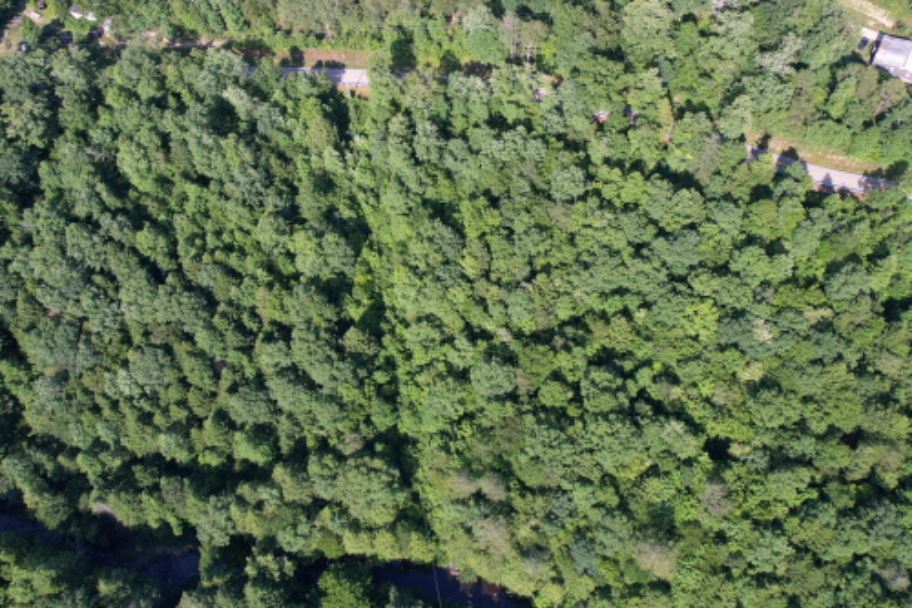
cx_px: 485
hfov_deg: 57.2
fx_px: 836
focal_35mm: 33
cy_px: 208
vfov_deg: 39.5
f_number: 2.8
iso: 100
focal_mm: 8.38
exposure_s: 1/80
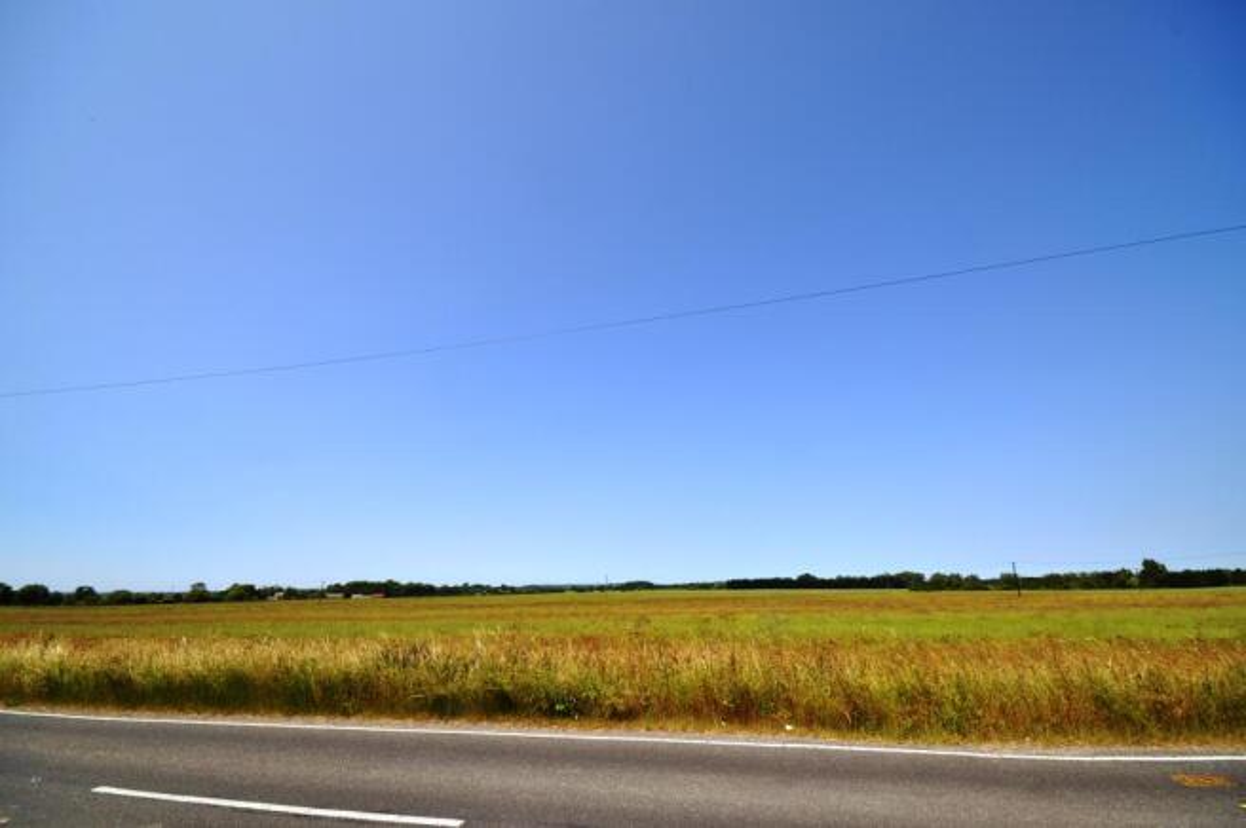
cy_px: 414
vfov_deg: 77.2
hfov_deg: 100.4
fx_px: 519
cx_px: 623
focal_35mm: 15
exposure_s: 1/400
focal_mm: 10
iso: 200
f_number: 10
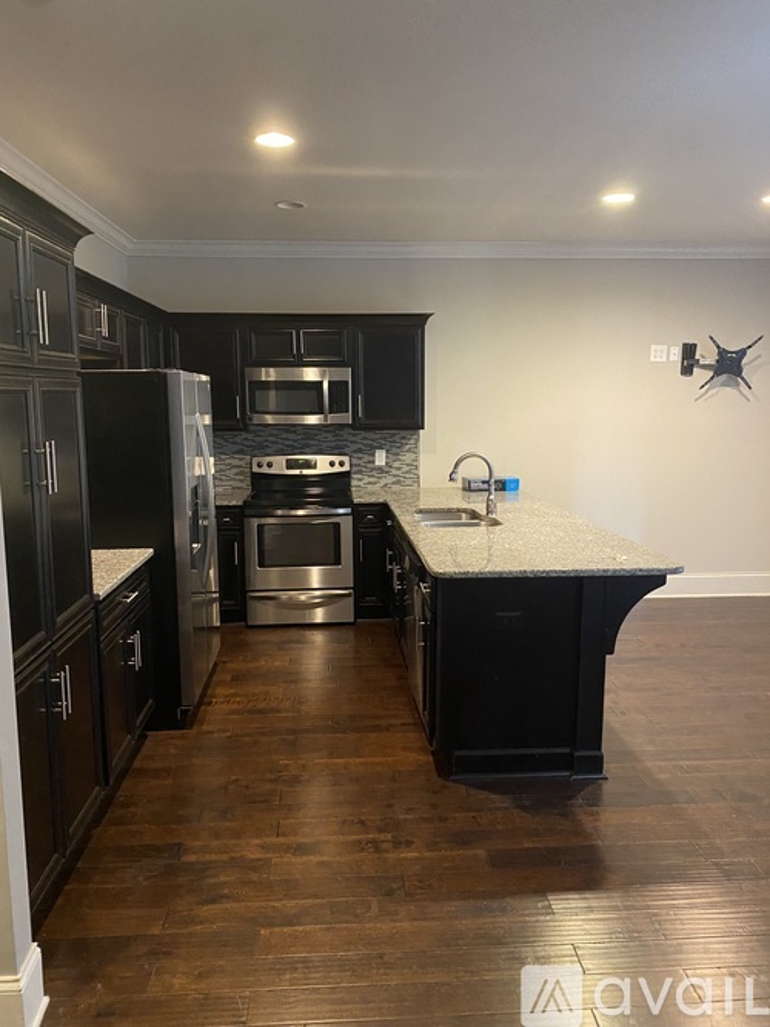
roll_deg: +0.0
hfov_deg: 53.0
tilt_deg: -6.8
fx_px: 771
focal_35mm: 26
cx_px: 385
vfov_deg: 67.3
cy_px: 514
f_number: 1.8
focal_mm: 4.25
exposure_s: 1/30
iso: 500
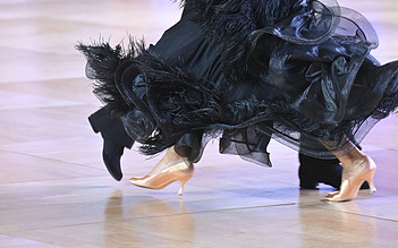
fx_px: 3654
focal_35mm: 337
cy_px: -46
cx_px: 207
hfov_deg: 6.2
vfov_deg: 3.9
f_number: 4
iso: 4000
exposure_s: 1/400
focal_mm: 200
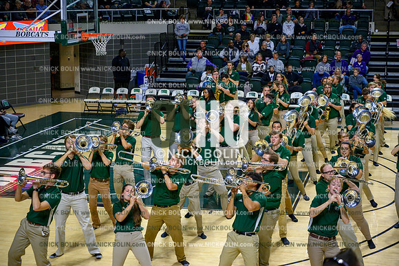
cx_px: 200
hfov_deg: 28.8
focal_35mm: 70
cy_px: 133
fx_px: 776
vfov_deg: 19.5
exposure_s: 1/800
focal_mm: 70
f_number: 4.5
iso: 3200
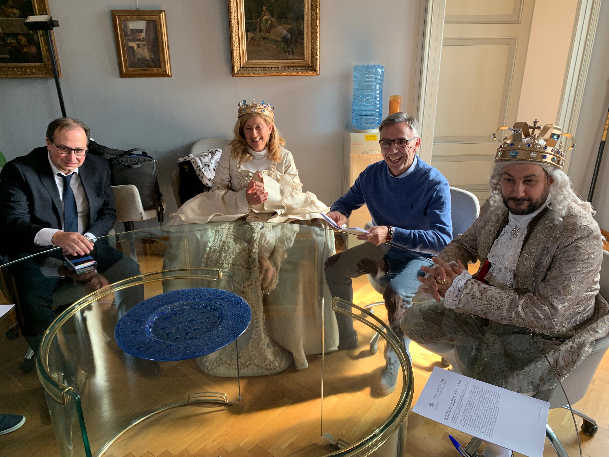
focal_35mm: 26
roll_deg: +0.6
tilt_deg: -20.9
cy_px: 228
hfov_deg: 67.3
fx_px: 457
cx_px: 304
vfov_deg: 53.1
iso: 100
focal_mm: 4.25
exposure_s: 1/74
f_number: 1.8
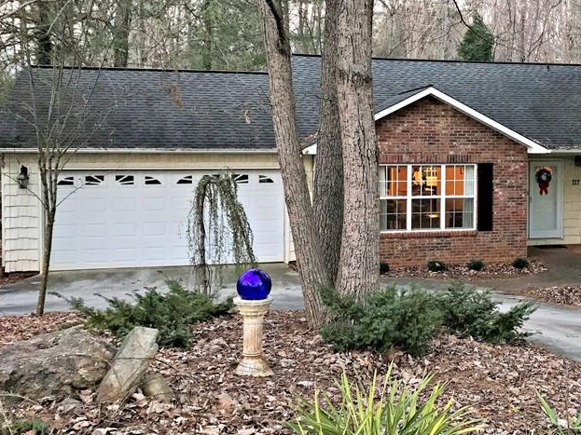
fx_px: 772
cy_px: 180
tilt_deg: -2.5
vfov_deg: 31.4
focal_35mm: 46
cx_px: 467
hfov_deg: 39.6
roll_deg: +0.2
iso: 64
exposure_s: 1/30
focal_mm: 3.99
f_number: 1.8
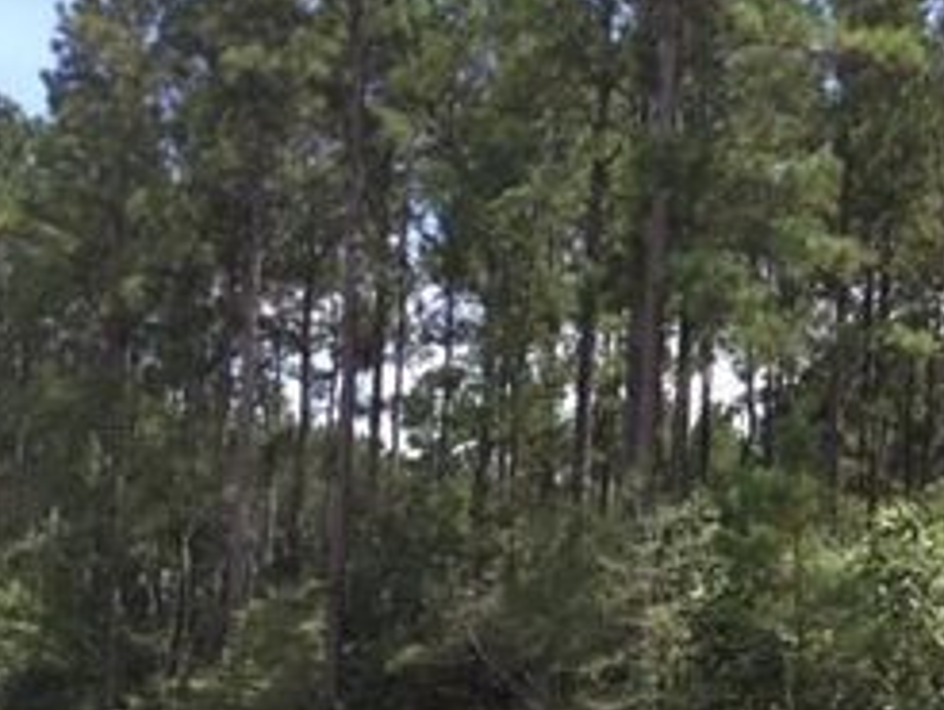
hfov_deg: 29.3
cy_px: 489
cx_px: 875
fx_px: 1720
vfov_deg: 23.2
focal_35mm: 63
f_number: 2.4
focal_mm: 3.3
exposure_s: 1/422
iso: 25
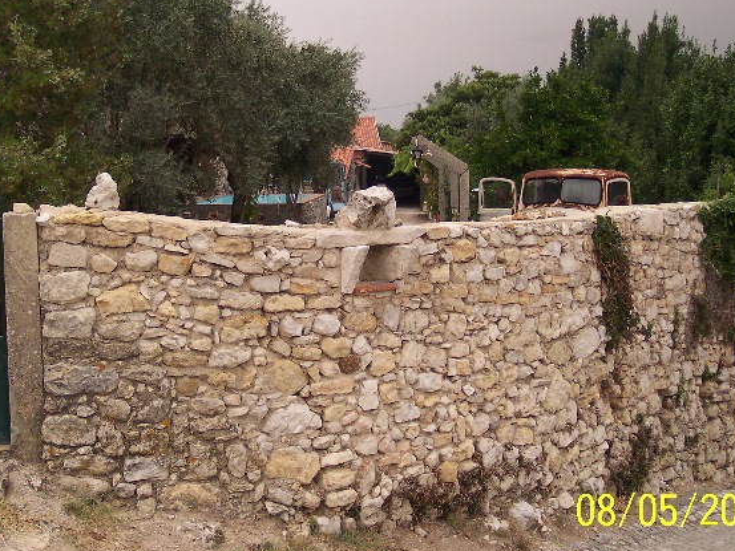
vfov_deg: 26.5
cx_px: 303
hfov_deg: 34.8
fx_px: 1168
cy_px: 211
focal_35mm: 55
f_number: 2.8
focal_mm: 8
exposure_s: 1/60
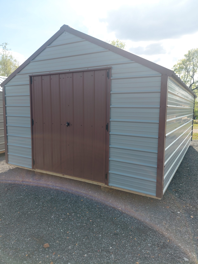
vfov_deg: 69.4
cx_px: 99
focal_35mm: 25
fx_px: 191
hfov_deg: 54.9
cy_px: 132
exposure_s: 1/1491
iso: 50
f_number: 1.8
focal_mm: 4.69
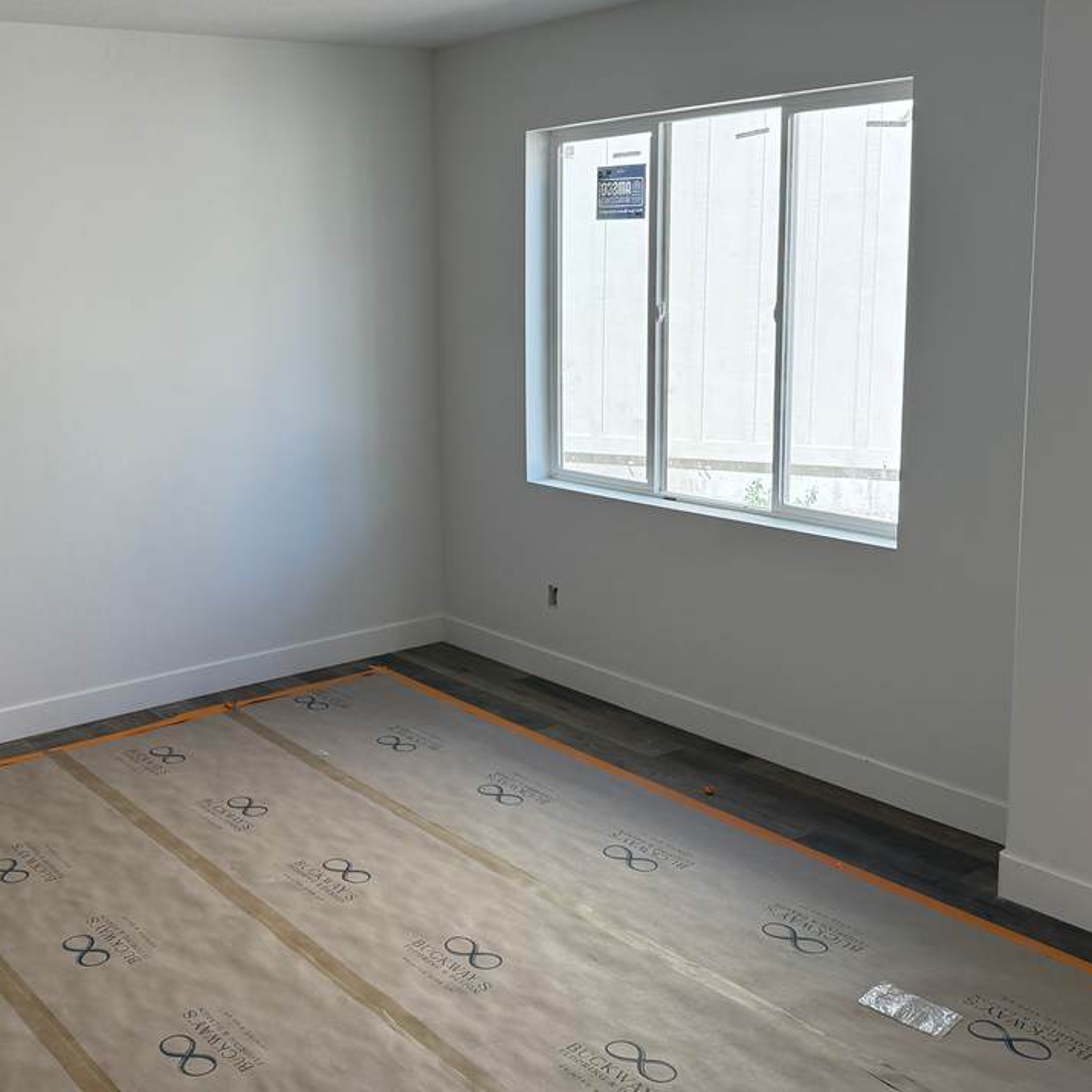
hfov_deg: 43.2
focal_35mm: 38
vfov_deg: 43.8
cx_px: 354
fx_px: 1356
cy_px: 481
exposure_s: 1/350
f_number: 1.78
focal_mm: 6.76
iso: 100
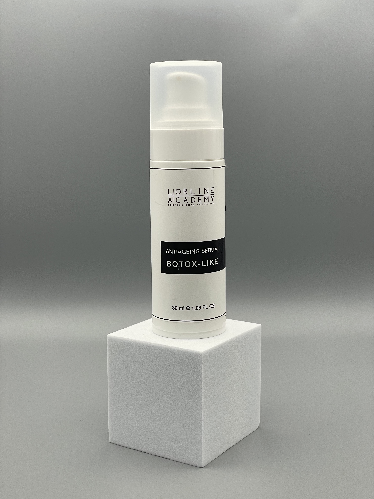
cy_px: 250
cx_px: 187
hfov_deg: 28.0
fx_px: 749
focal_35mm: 52
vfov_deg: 36.8
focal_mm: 6
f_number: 2
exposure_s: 1/100
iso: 32
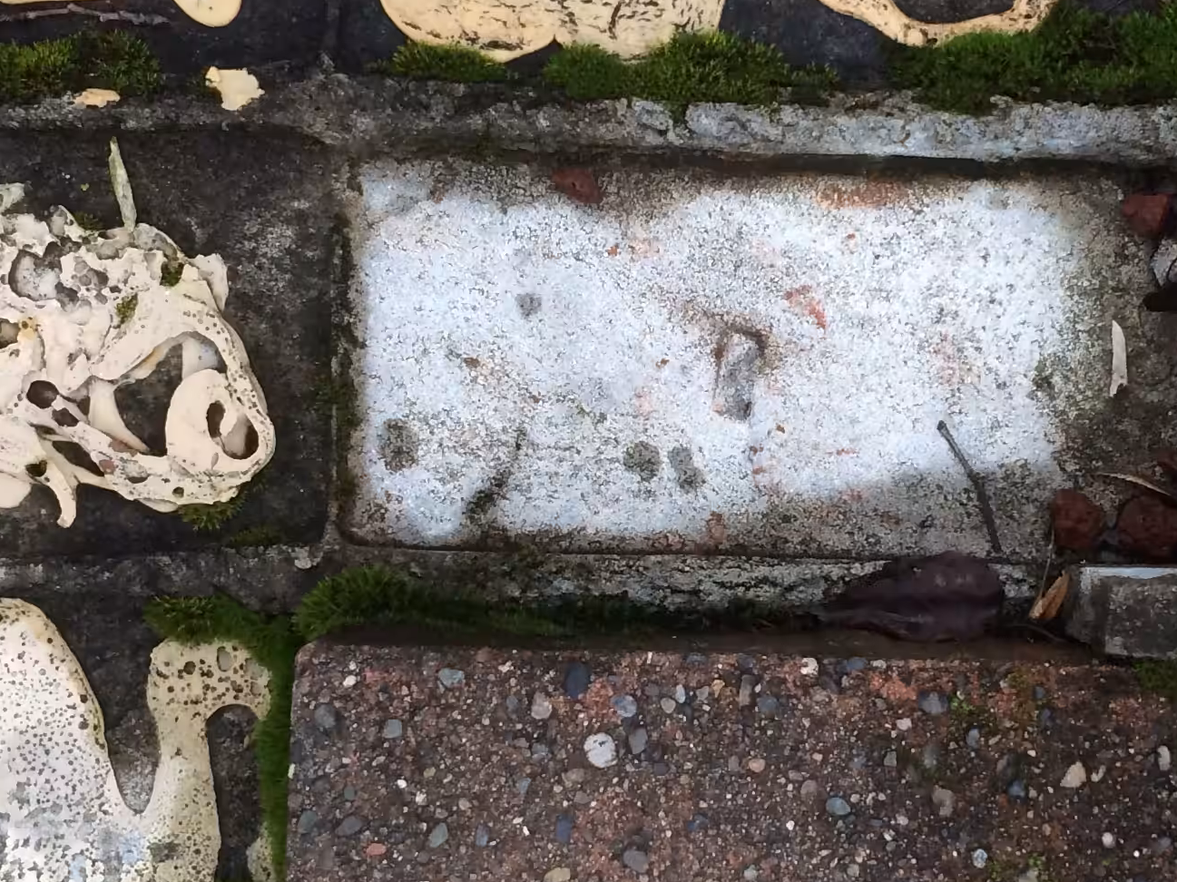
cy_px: 420
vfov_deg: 20.2
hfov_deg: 26.4
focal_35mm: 73
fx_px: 2481
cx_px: 853
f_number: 2.2
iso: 32
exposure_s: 1/40
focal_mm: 4.15
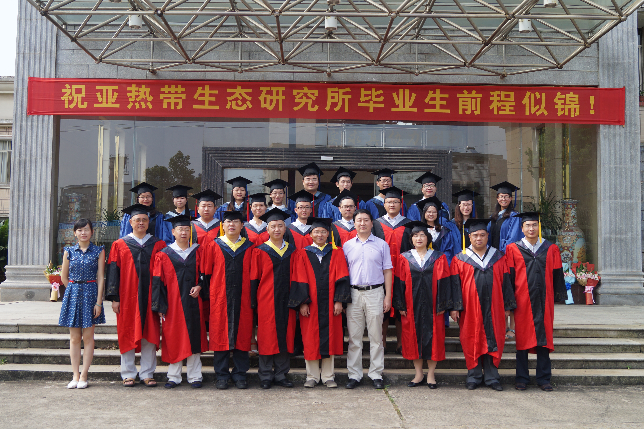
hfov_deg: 49.6
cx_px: 322
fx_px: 697
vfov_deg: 34.2
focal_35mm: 39
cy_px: 214
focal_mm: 26
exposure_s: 1/250
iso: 100
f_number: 5
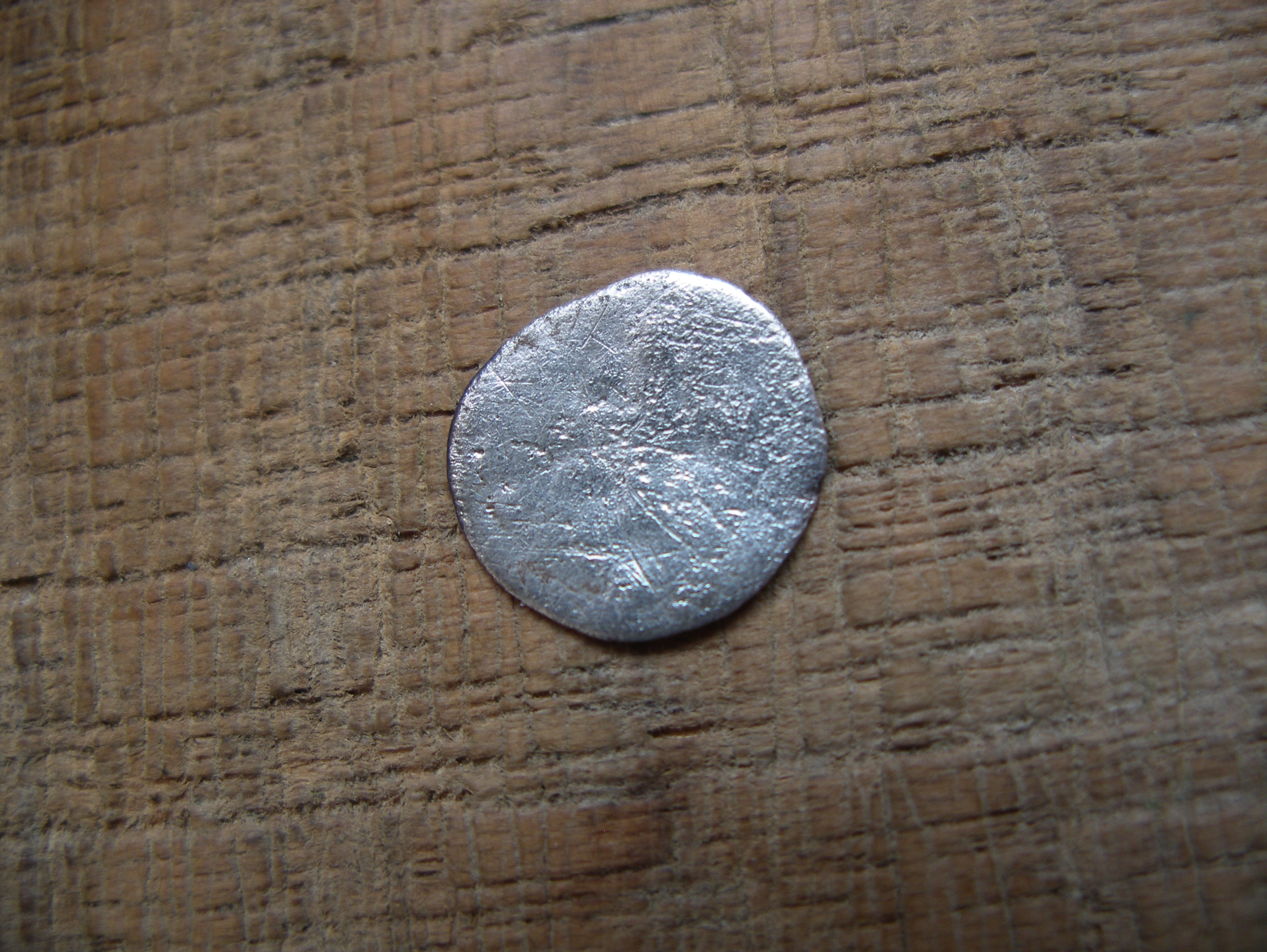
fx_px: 1355
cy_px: 476
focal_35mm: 37
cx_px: 634
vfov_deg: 38.7
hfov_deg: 50.1
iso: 80
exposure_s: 1/50
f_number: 2.8
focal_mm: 7.8
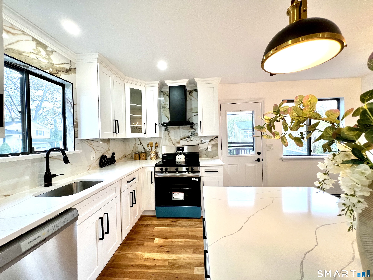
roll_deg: +1.4
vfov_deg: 89.9
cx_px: 186
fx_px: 140
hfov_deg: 106.2
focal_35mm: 13
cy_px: 140
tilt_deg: -1.4
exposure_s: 1/120
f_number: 1.8
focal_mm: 1.57
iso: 250
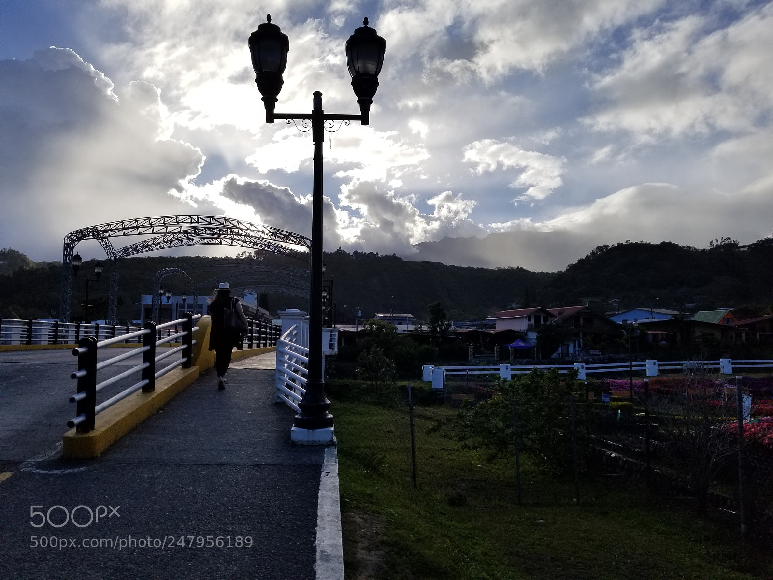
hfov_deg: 67.3
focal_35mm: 26
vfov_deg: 53.1
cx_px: 386
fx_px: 581
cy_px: 290
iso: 50
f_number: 1.7
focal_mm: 4.25
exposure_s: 1/5525
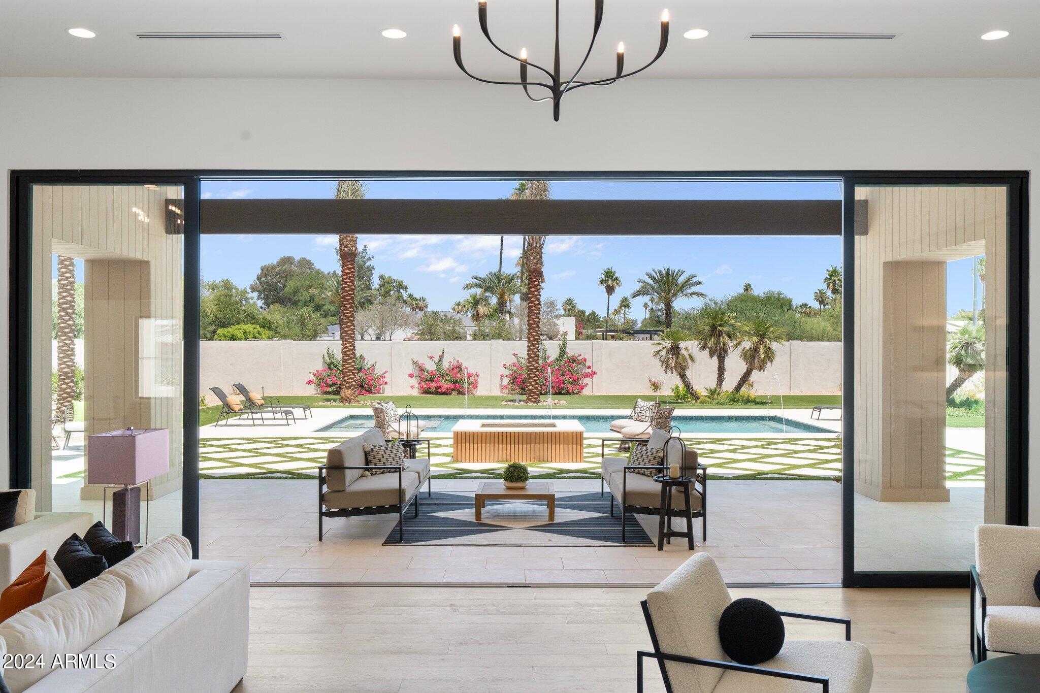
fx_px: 895
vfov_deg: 42.3
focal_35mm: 31
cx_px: 520
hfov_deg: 60.3
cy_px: 346
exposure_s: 1/125
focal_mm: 31
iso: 1000
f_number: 8
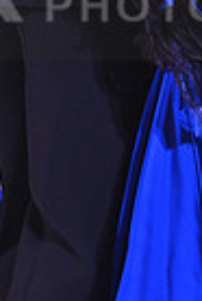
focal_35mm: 624
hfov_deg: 2.2
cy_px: -11
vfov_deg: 3.3
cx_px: 177
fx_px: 5239
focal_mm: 150
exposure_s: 1/320
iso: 3200
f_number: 5
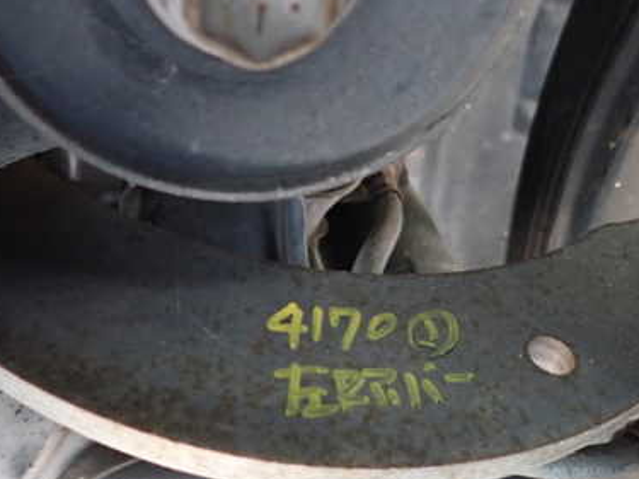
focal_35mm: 40
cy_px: 247
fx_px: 738
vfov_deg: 35.9
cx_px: 308
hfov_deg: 46.8
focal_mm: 4.5
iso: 800
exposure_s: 1/20
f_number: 2
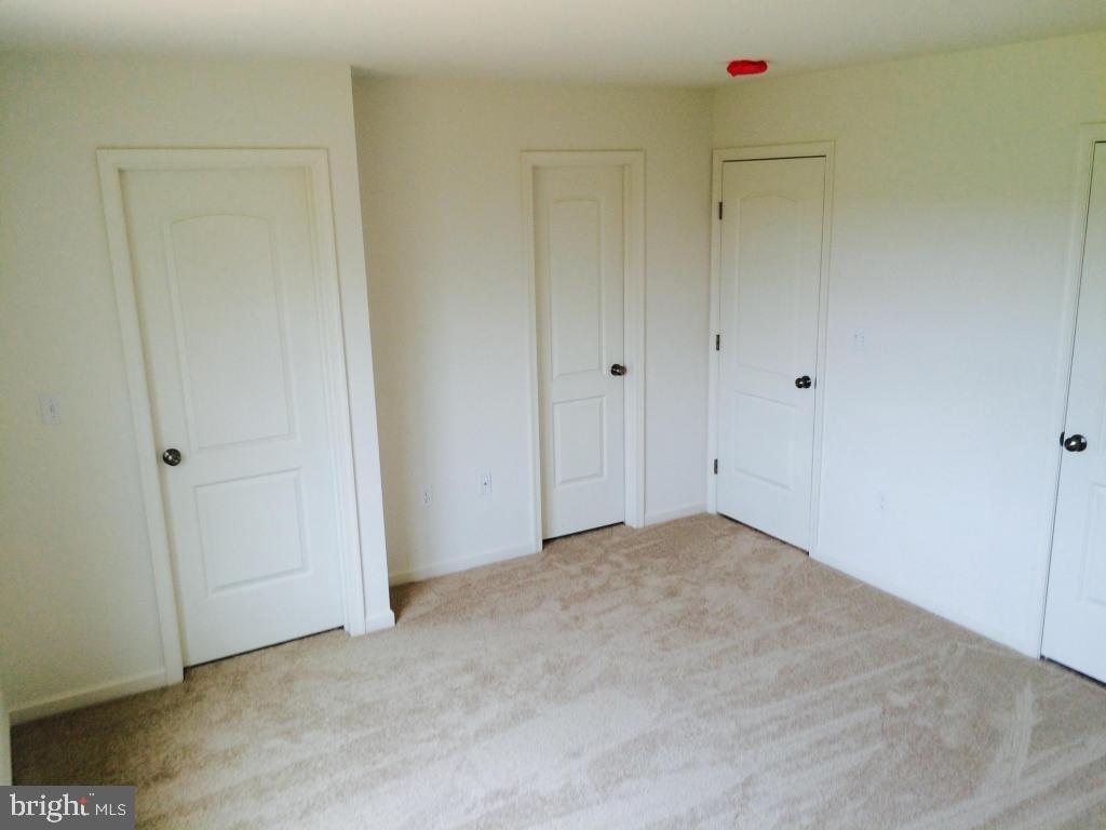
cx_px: 553
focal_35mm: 29
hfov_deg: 61.7
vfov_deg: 48.2
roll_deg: +2.6
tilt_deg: -13.9
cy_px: 415
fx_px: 927
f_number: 2.2
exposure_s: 1/120
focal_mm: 4.15
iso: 50
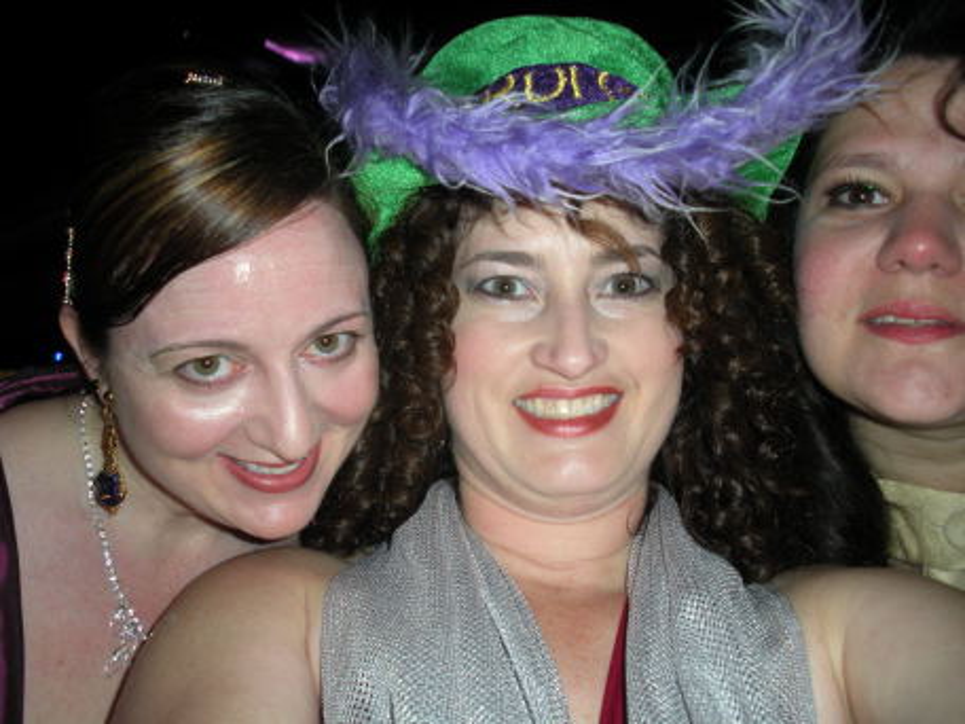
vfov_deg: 39.7
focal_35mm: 36
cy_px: 362
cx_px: 482
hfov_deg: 51.4
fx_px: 1004
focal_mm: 6.3
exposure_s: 1/60
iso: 64
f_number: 3.5
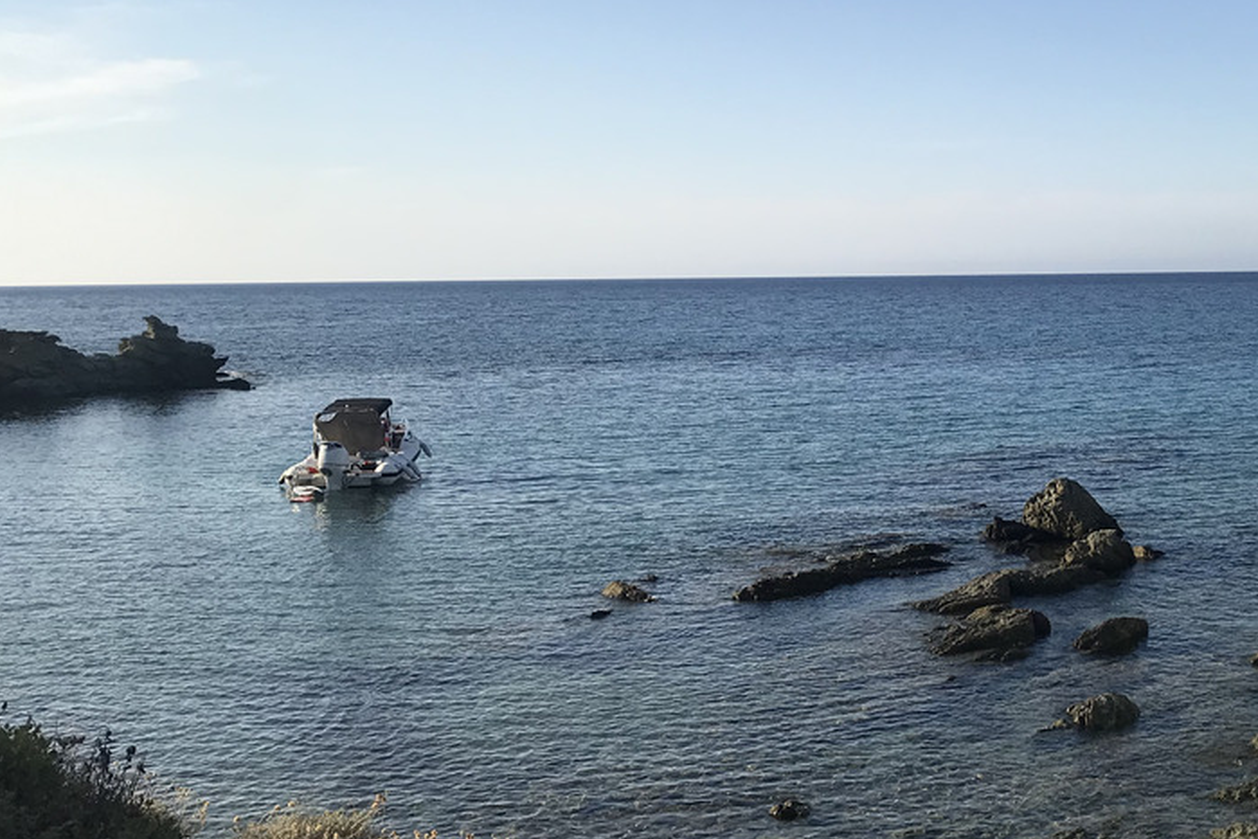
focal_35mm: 50
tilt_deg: +0.1
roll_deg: +0.3
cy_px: 333
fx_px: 1747
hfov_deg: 38.8
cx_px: 914
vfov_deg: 26.9
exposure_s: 1/2591
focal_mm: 3.99
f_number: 1.8
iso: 20
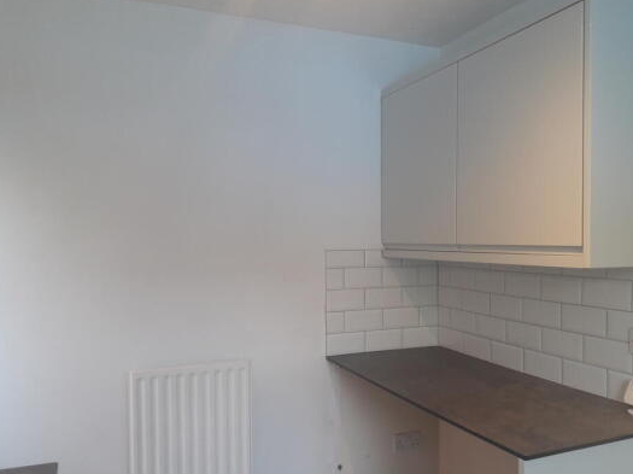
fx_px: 548
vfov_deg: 46.7
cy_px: 247
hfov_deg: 60.0
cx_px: 336
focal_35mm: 30
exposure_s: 1/50
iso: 64
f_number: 1.9
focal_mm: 3.6
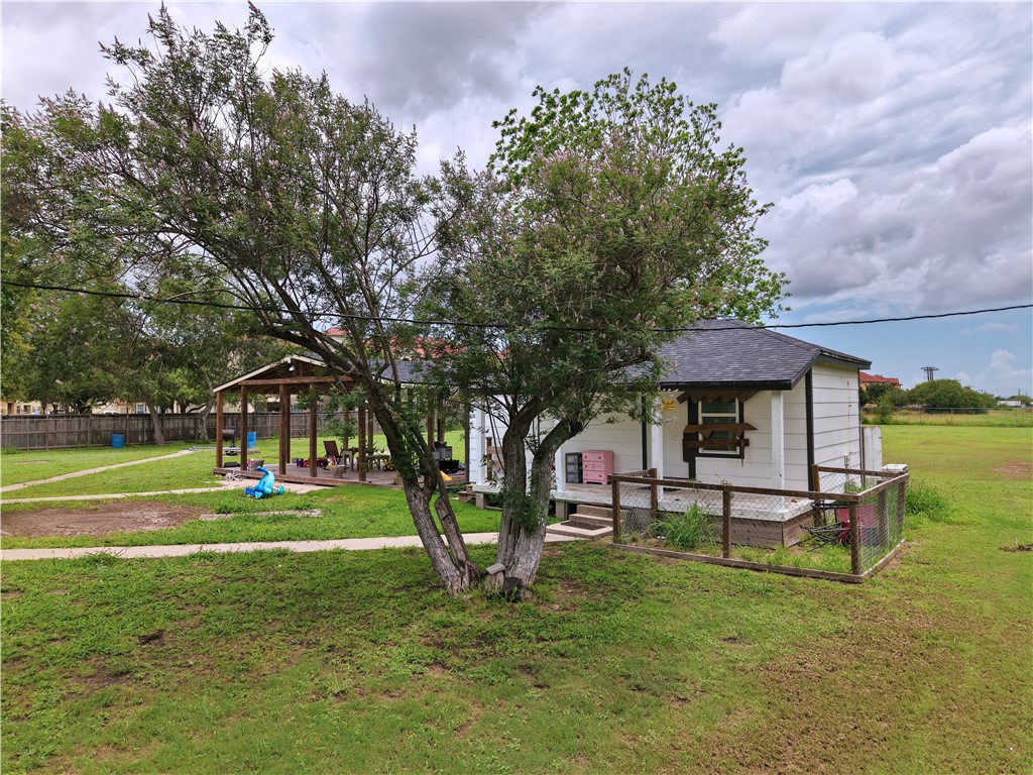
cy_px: 388
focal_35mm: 24
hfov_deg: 71.6
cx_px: 516
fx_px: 716
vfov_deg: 56.8
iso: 150
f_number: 1.8
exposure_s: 1/160
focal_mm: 8.67
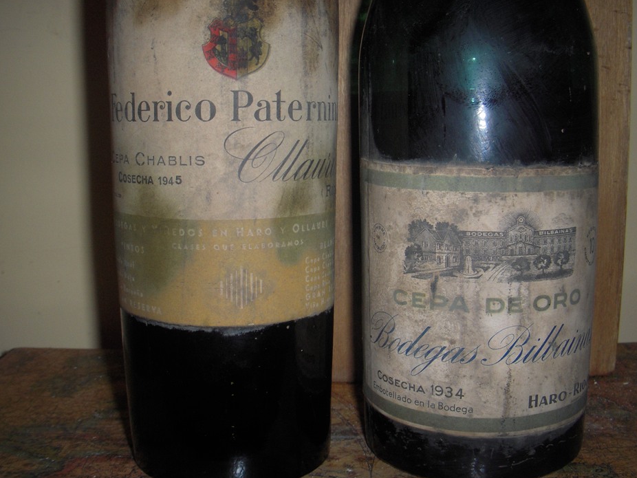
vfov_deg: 34.3
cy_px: 216
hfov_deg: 44.8
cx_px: 319
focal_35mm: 42
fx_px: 773
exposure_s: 1/30
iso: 100
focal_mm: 6.3
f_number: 3.3
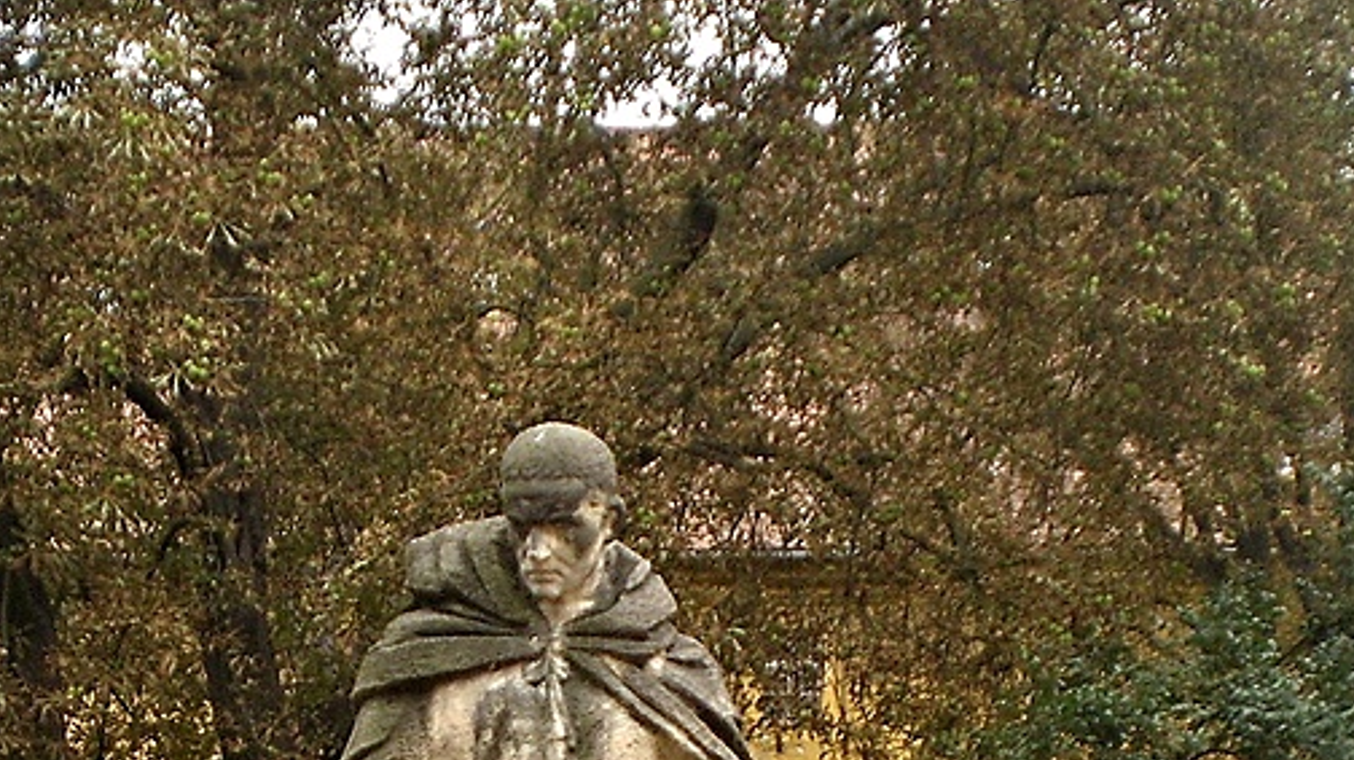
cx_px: 545
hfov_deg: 19.6
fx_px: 3912
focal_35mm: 109
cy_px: 1152
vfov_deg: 10.7
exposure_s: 1/250
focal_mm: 7.4
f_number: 3.5
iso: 64
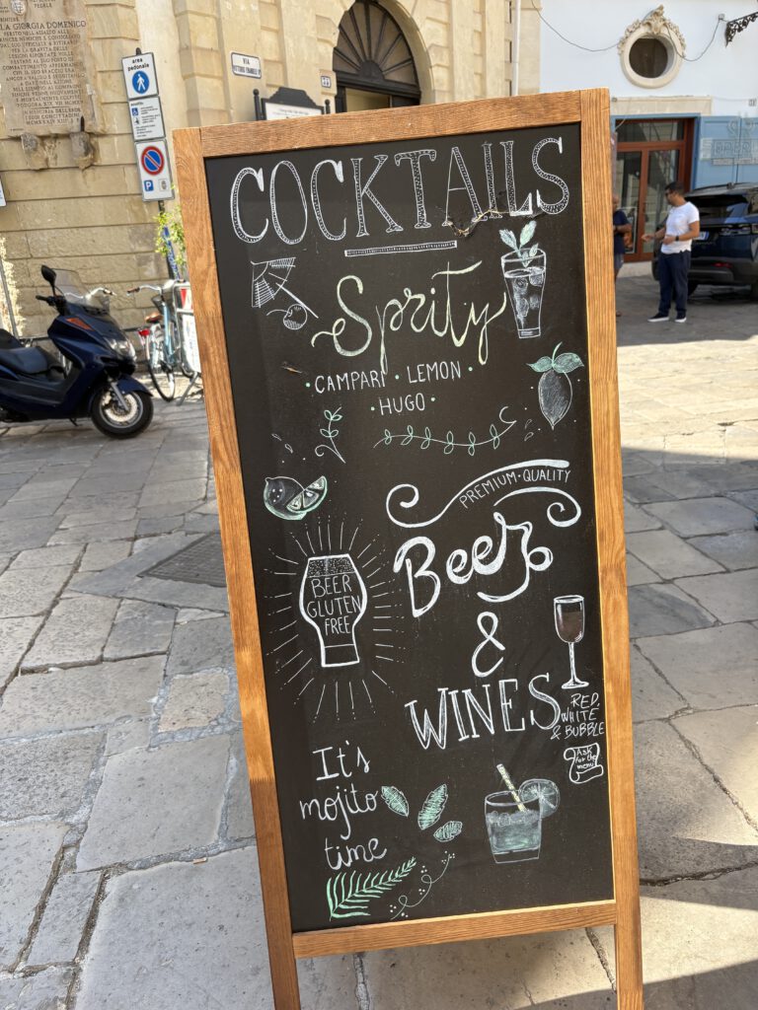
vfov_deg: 67.3
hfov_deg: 53.1
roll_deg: +4.7
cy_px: 505
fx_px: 759
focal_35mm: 26
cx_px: 379
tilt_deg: -18.0
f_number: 1.6
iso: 64
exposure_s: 1/1175
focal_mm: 5.96
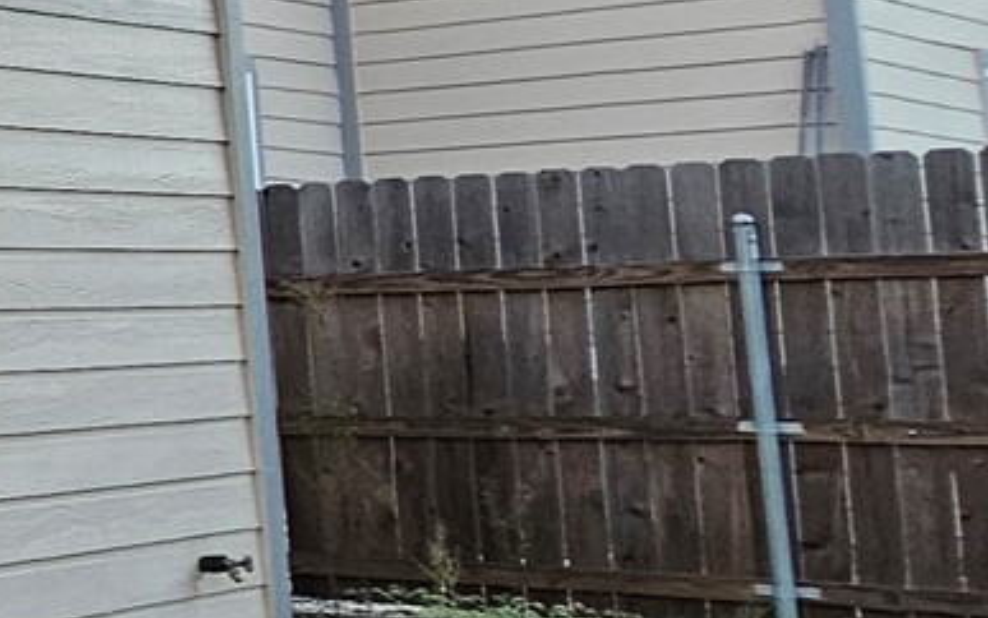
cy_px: 69
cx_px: -1338
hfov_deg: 15.6
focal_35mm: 73
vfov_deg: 17.6
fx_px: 1966
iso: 100
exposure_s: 1/60
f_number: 2.2
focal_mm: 2.2
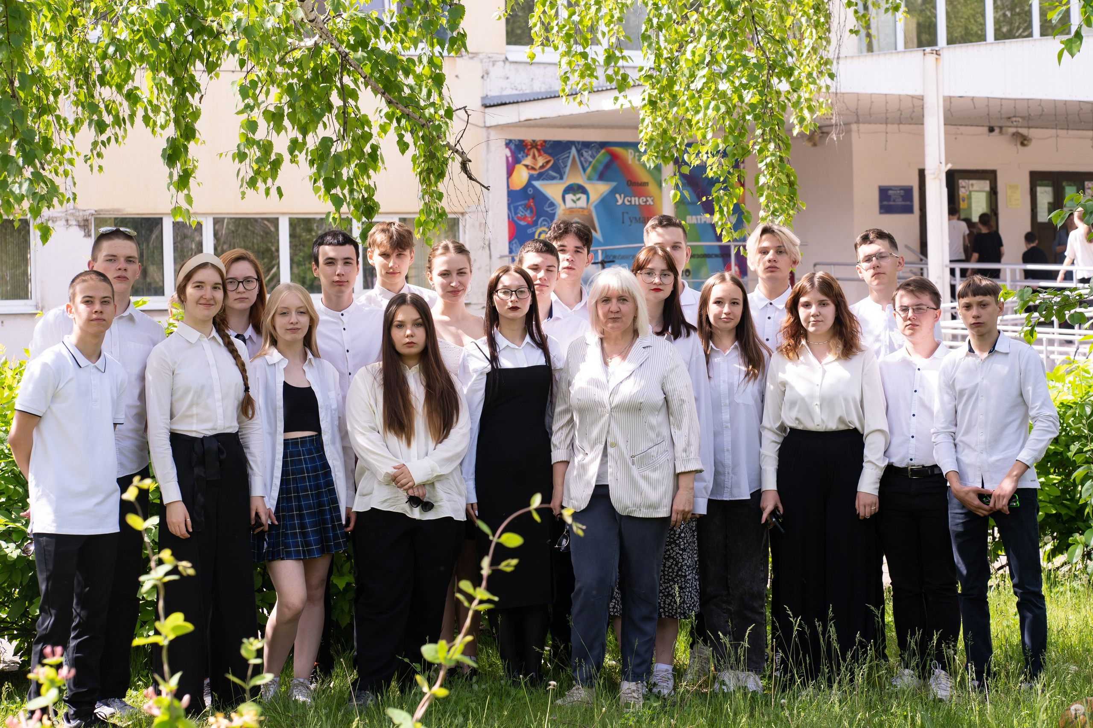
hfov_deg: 22.5
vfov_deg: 15.1
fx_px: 2753
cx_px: 567
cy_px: 363
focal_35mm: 91
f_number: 7.1
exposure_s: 1/125
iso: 160
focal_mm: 85
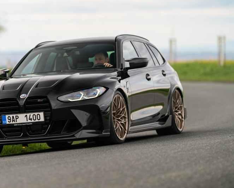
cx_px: 82
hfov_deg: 8.4
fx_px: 1593
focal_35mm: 230
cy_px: 87
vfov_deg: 6.7
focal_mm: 135
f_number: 1.8
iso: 100
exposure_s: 1/1250
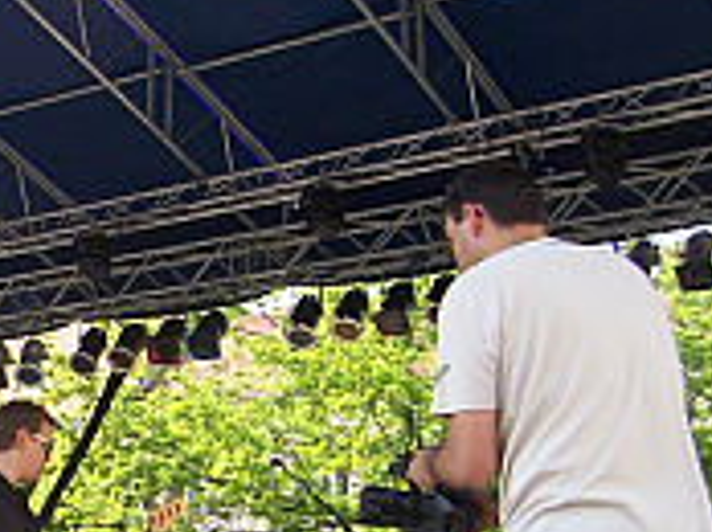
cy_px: 475
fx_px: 1808
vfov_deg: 16.5
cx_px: -135
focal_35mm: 88
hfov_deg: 20.8
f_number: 2.7
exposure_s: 1/350
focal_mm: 5.6
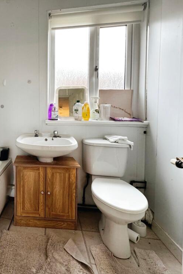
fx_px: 153
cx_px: 21
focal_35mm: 20
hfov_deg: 54.6
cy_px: 140
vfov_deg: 84.0
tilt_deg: -5.7
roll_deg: +0.3
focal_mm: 2.22
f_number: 2.2
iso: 250
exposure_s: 1/99
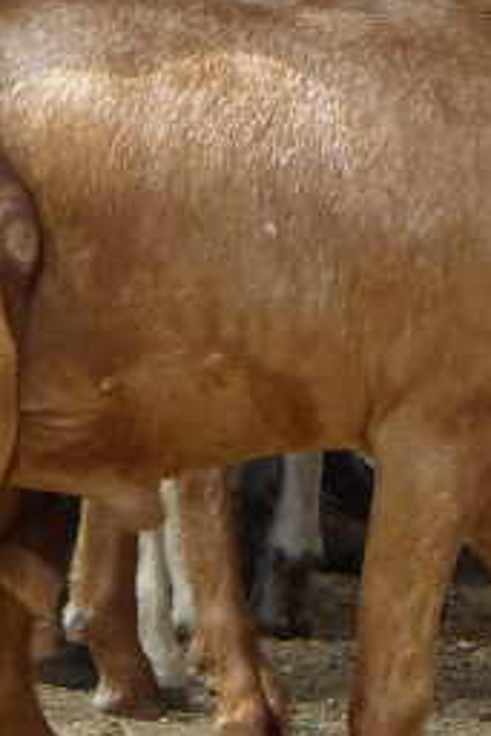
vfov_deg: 2.0
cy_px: -440
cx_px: 340
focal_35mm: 1032
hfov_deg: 1.3
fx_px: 21083
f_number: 4
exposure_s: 1/400
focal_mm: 45.7
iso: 100
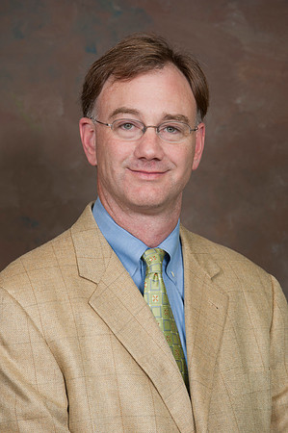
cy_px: 216
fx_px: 2285
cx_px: 144
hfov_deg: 7.2
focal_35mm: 190
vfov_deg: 10.8
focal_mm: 190
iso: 320
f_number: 5.6
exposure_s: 1/100
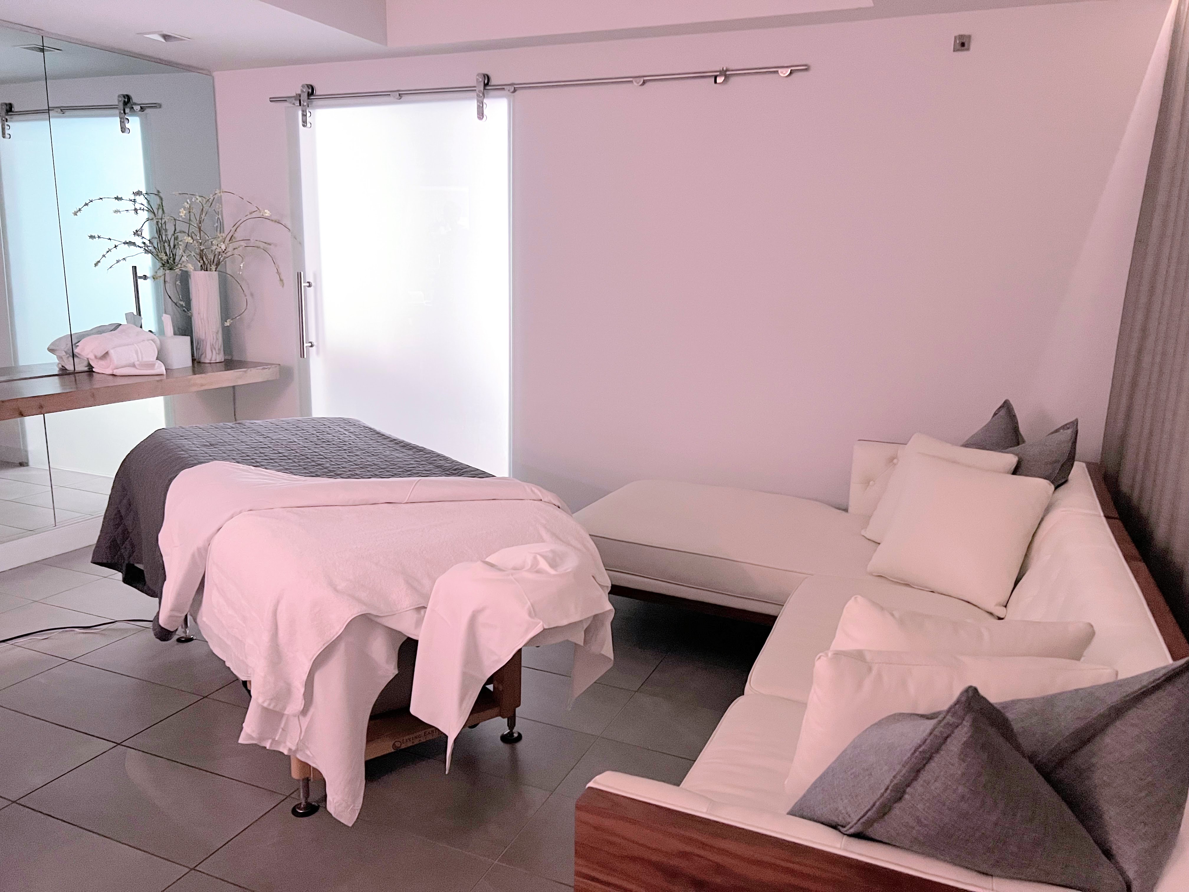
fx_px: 893
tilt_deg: -10.6
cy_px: 446
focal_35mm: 26
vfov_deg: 53.1
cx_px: 594
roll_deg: -0.8
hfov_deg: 67.3
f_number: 1.5
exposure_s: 1/30
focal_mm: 5.7
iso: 500
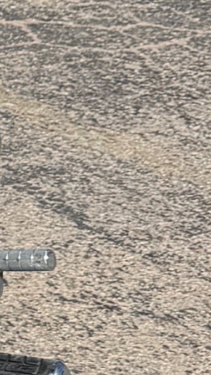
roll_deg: -0.3
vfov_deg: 11.5
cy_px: -82
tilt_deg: -14.1
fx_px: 1821
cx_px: -762
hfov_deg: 5.4
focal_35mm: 183
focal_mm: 6.76
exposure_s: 1/7353
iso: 80
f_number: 1.78
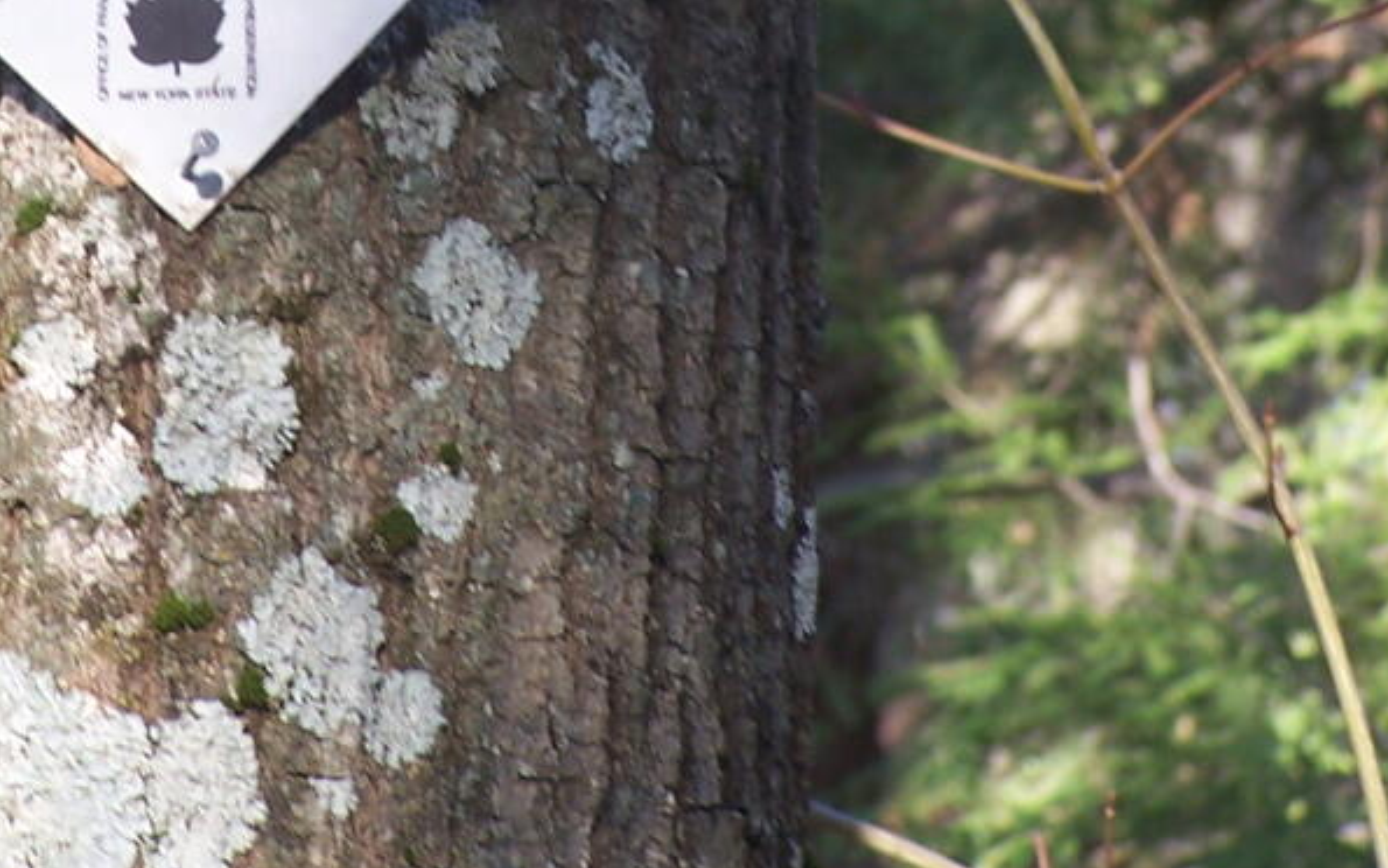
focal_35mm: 460
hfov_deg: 4.6
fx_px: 17402
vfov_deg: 2.9
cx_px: 369
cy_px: -276
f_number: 3.2
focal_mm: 31.3
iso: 80
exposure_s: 1/125
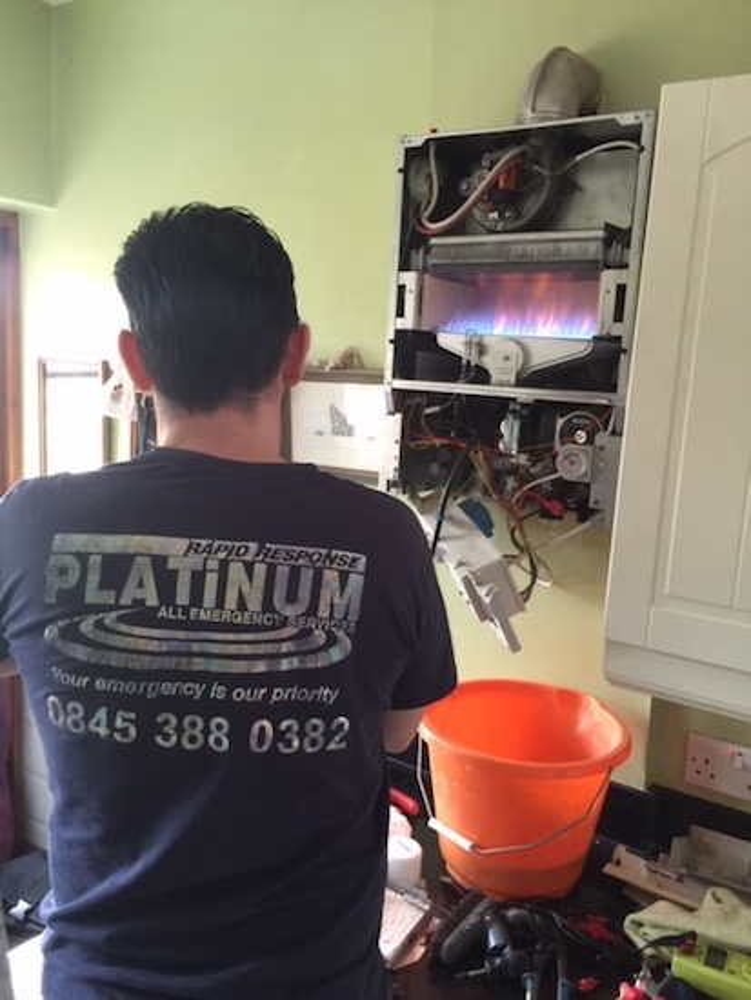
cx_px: 376
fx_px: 838
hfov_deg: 48.3
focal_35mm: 29
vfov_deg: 61.6
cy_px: 500
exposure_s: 1/10
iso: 100
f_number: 2.2
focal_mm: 4.15
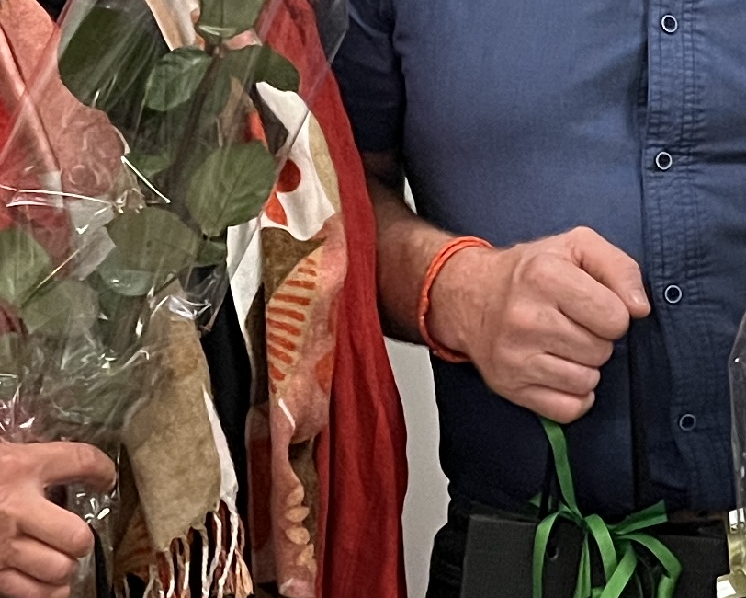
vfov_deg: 12.2
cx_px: 682
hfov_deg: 15.1
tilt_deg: -8.0
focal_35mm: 126
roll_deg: -0.7
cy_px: 154
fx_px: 2783
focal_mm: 5.7
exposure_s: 1/56
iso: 500
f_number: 1.5
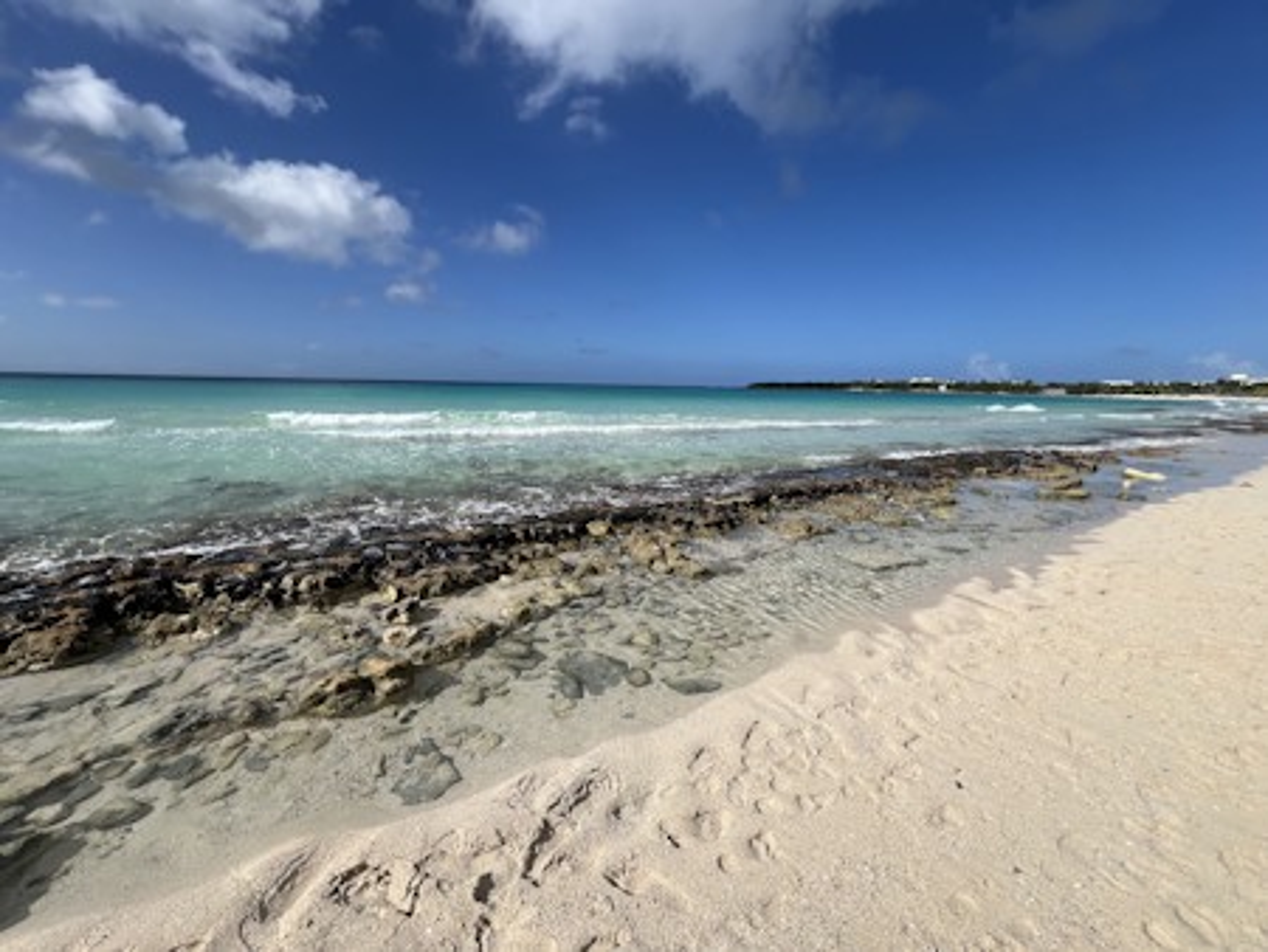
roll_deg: -0.8
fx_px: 476
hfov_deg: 106.2
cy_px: 476
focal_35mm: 13
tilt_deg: -9.6
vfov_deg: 90.0
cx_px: 634
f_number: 1.8
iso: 32
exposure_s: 1/3125
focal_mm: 1.57
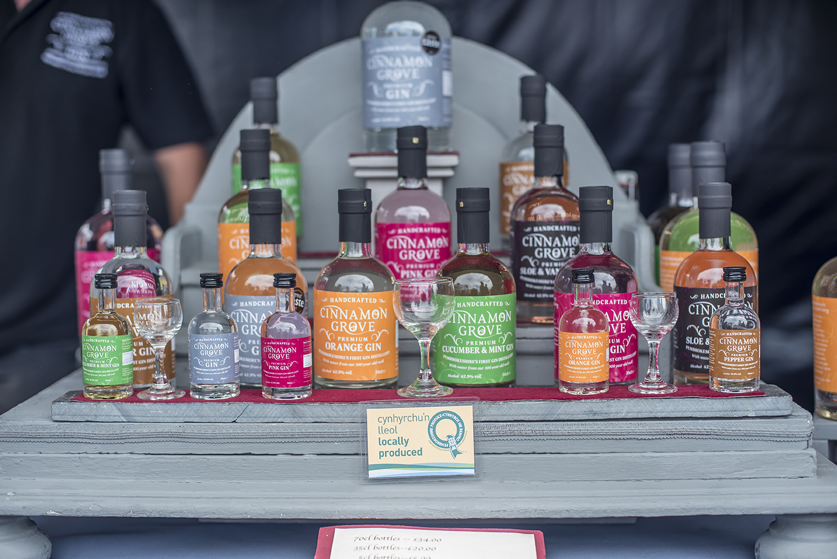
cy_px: 280
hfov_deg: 39.6
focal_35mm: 50
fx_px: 1163
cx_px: 418
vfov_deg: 27.0
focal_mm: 50
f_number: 2.8
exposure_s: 1/400
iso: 125
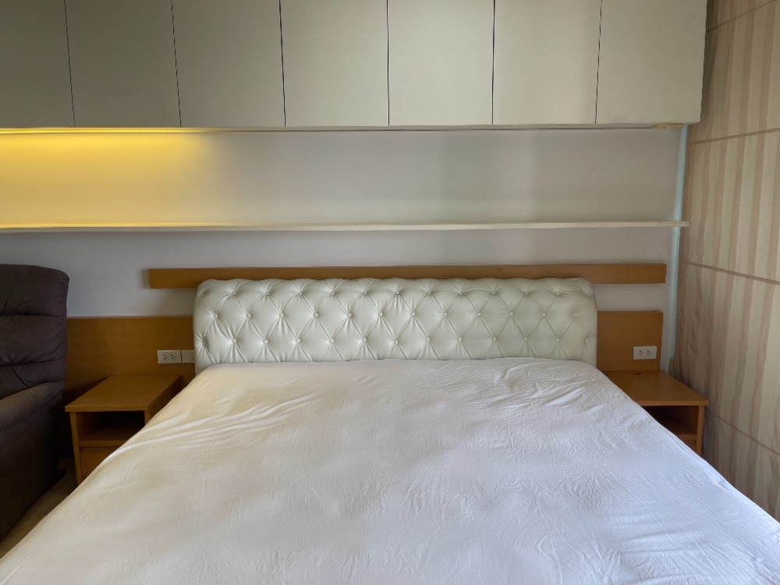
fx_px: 586
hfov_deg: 67.3
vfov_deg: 53.1
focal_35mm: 26
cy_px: 292
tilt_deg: -9.6
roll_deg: +0.7
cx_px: 390
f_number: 1.6
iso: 40
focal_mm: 5.1
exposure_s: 1/100
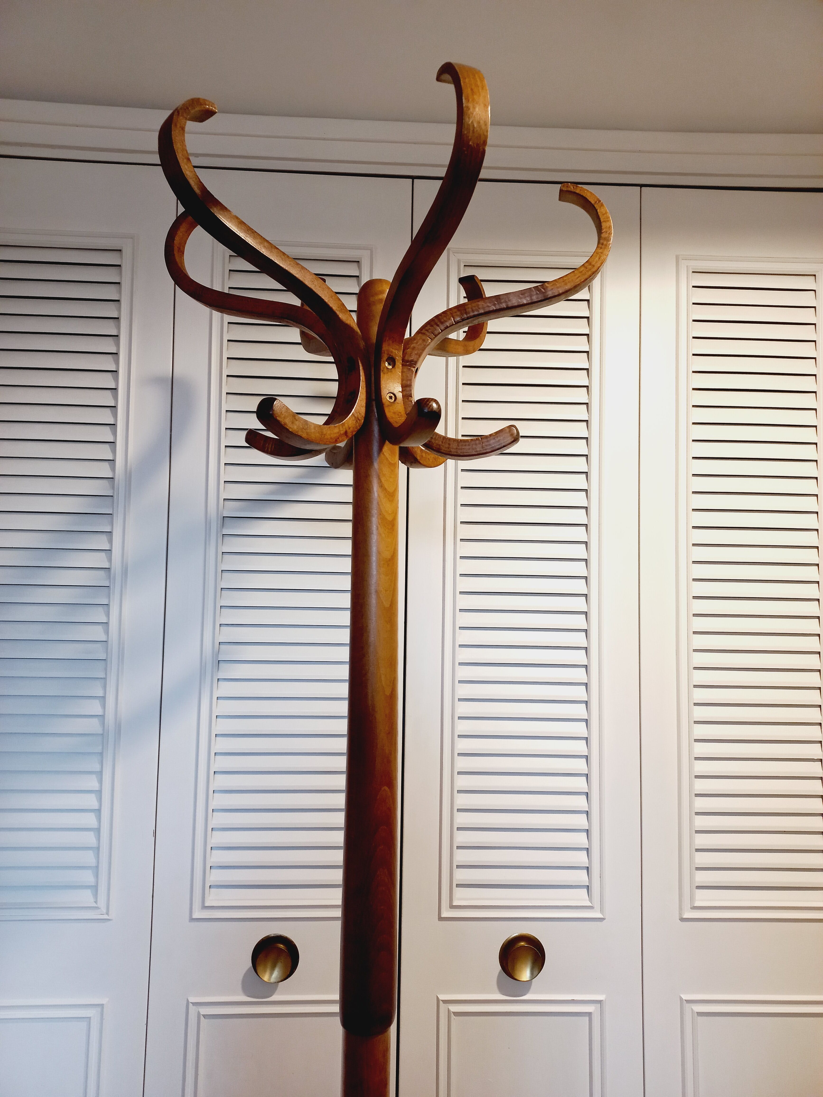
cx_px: 412
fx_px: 793
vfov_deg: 69.4
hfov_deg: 54.9
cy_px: 548
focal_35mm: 25
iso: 100
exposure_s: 1/50
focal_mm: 4.6
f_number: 1.8
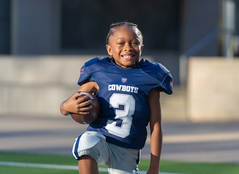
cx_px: 141
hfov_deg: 11.1
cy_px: 86
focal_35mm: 179
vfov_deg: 8.1
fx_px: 1225
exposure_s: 1/800
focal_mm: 155
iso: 100
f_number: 2.8
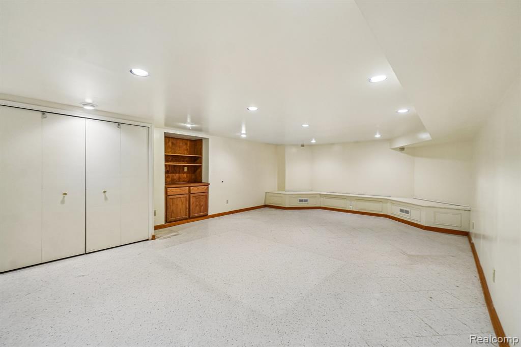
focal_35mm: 15
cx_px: 260
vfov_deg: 77.3
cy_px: 174
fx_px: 217
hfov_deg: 100.4
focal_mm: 10
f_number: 8
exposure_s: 1/10
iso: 400
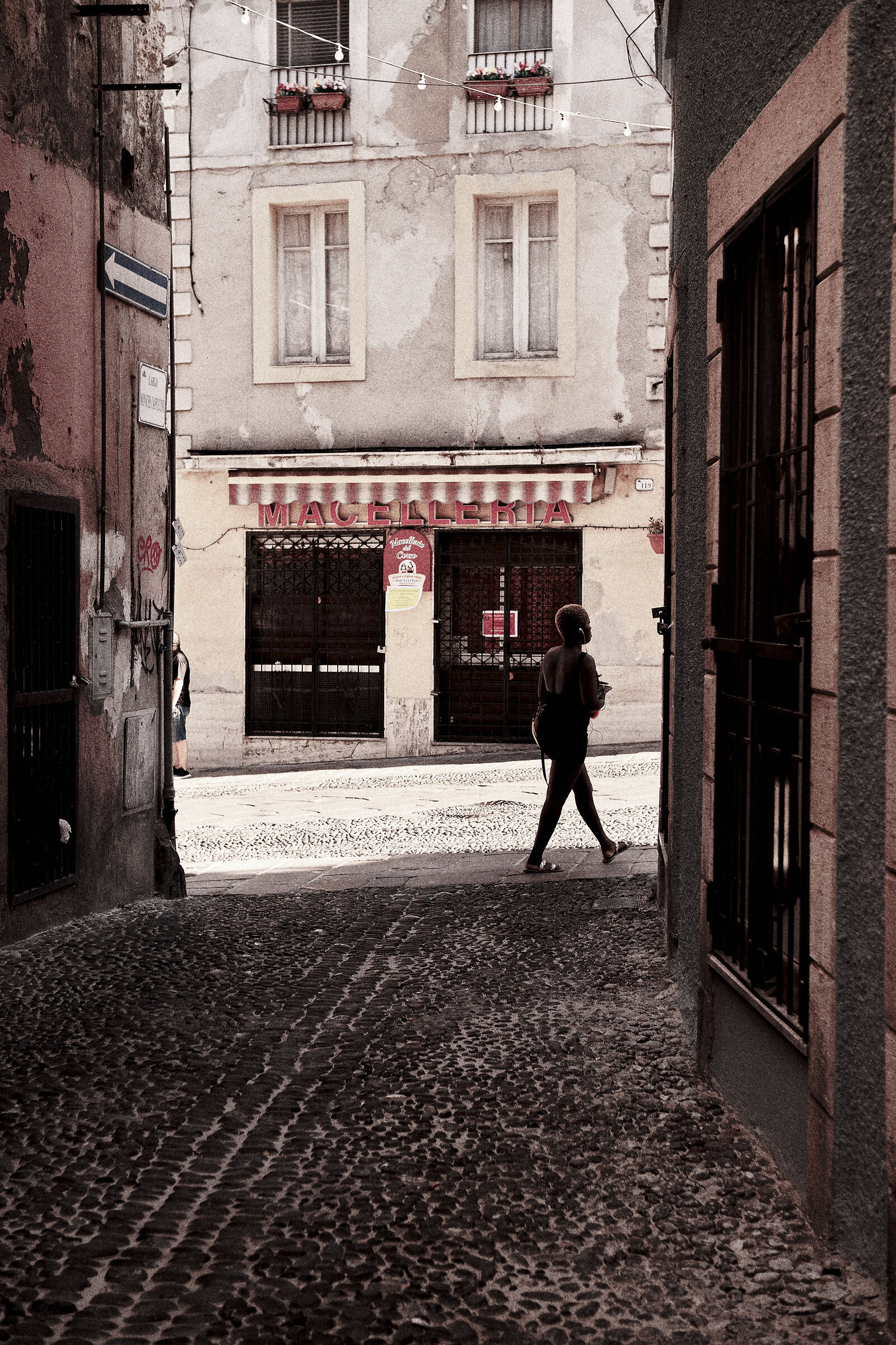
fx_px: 1867
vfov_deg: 39.6
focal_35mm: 50
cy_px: 672
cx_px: 448
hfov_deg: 27.0
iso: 200
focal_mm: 33
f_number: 2.5
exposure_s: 1/340
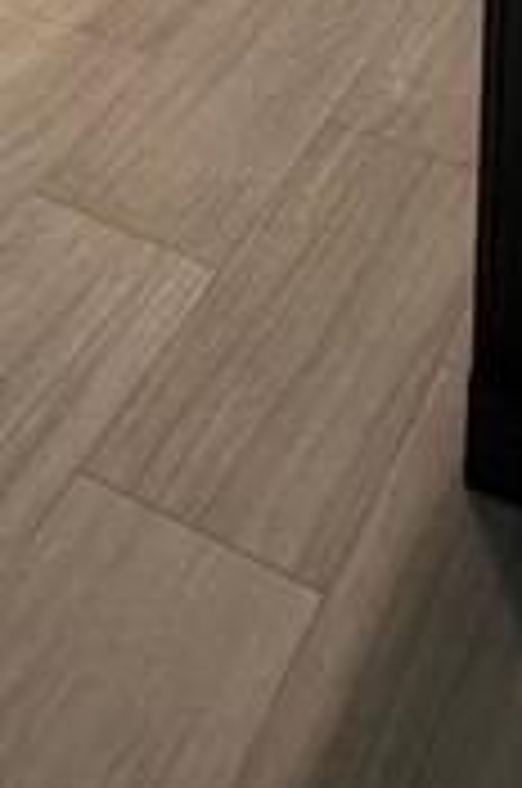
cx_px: 360
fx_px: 1397
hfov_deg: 21.1
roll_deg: +0.5
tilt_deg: -14.6
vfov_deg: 23.7
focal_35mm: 64
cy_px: -446
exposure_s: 1/120
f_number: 2.2
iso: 250
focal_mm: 2.22
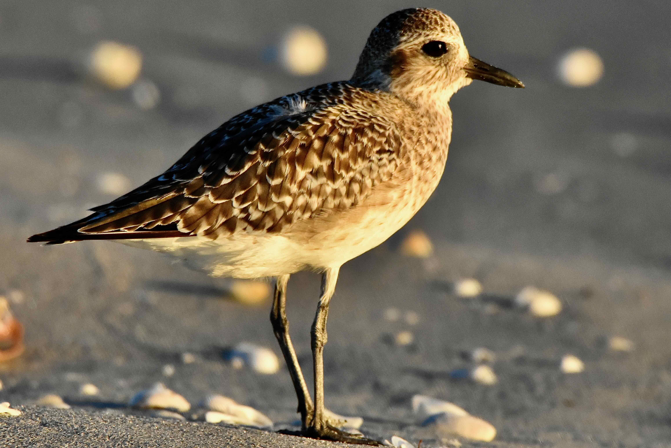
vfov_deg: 1.5
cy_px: 224
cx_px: 336
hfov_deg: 2.3
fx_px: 16773
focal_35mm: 900
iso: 3200
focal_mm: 600
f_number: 9
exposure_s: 1/3200
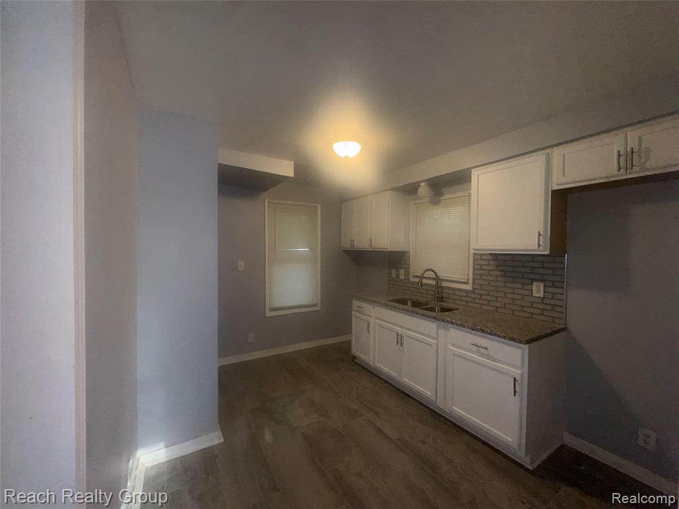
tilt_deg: -1.5
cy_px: 254
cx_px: 340
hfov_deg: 102.1
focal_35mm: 14
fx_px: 275
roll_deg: -0.2
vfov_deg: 85.7
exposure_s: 1/103
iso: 80
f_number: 2.2
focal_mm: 2.22
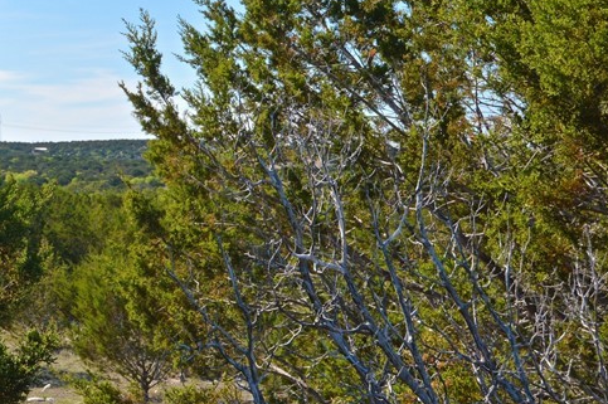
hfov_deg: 24.4
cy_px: 161
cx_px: 59
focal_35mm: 81
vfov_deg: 16.8
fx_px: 1367
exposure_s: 1/50
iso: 200
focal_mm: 24
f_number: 14
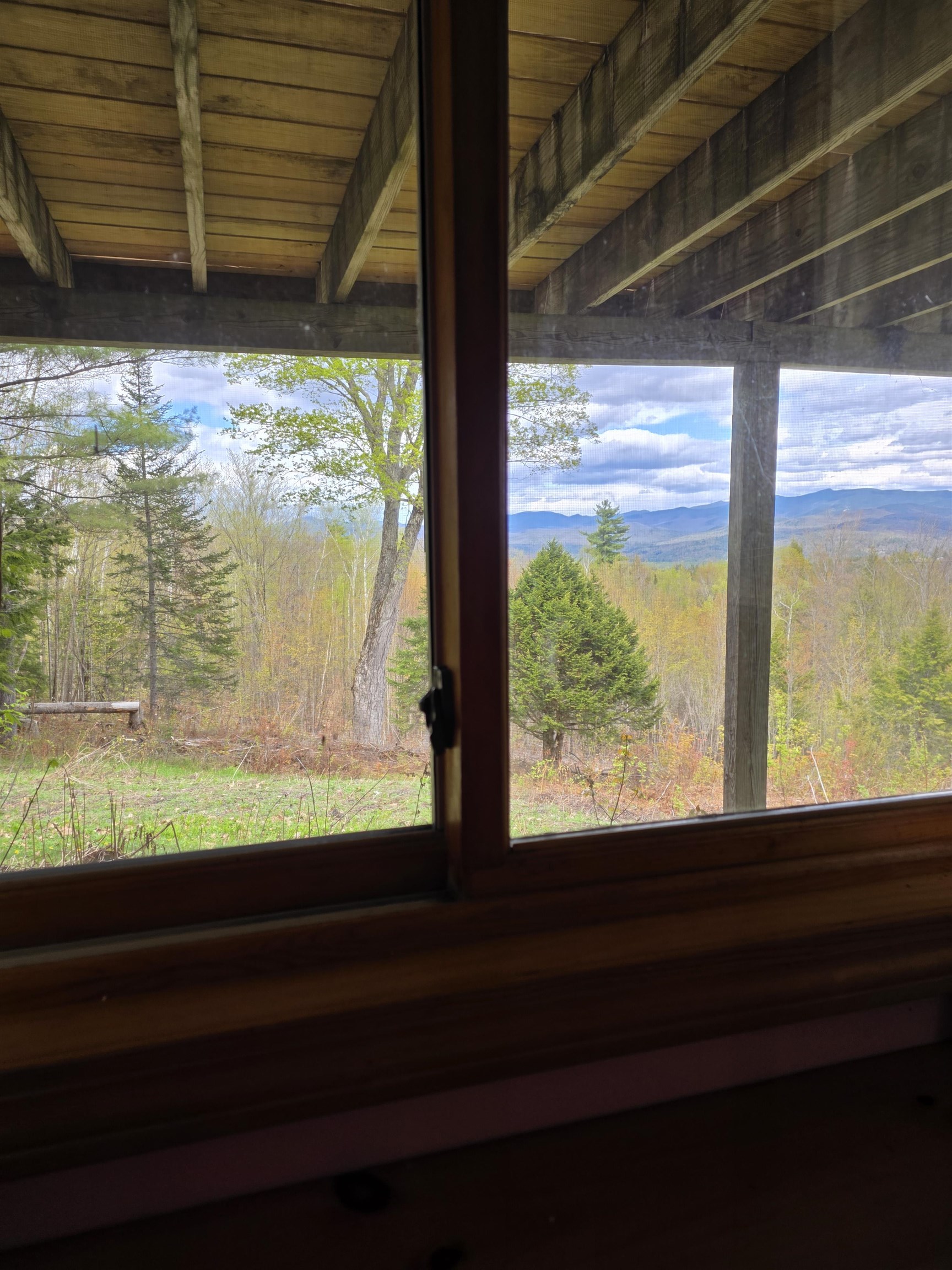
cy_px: 635
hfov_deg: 58.9
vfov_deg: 73.9
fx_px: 843
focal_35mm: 23
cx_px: 476
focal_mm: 6.25
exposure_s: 1/359
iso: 40
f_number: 1.7
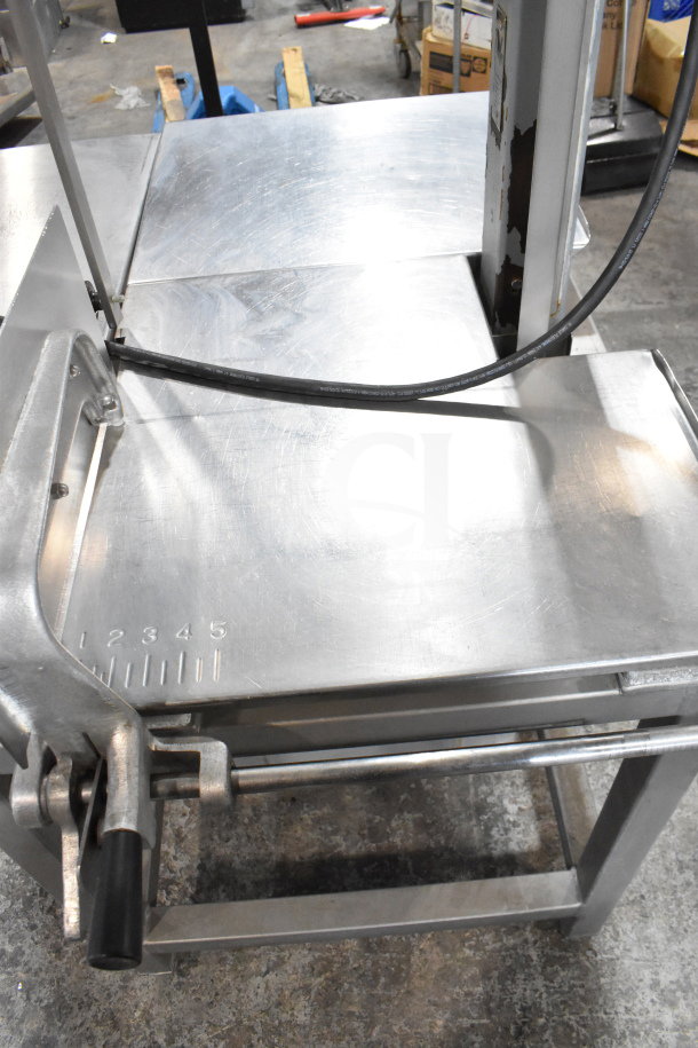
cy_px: 524
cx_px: 349
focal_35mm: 27
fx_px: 785
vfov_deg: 67.4
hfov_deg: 47.9
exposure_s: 1/250
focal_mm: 18
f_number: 8
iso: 6400
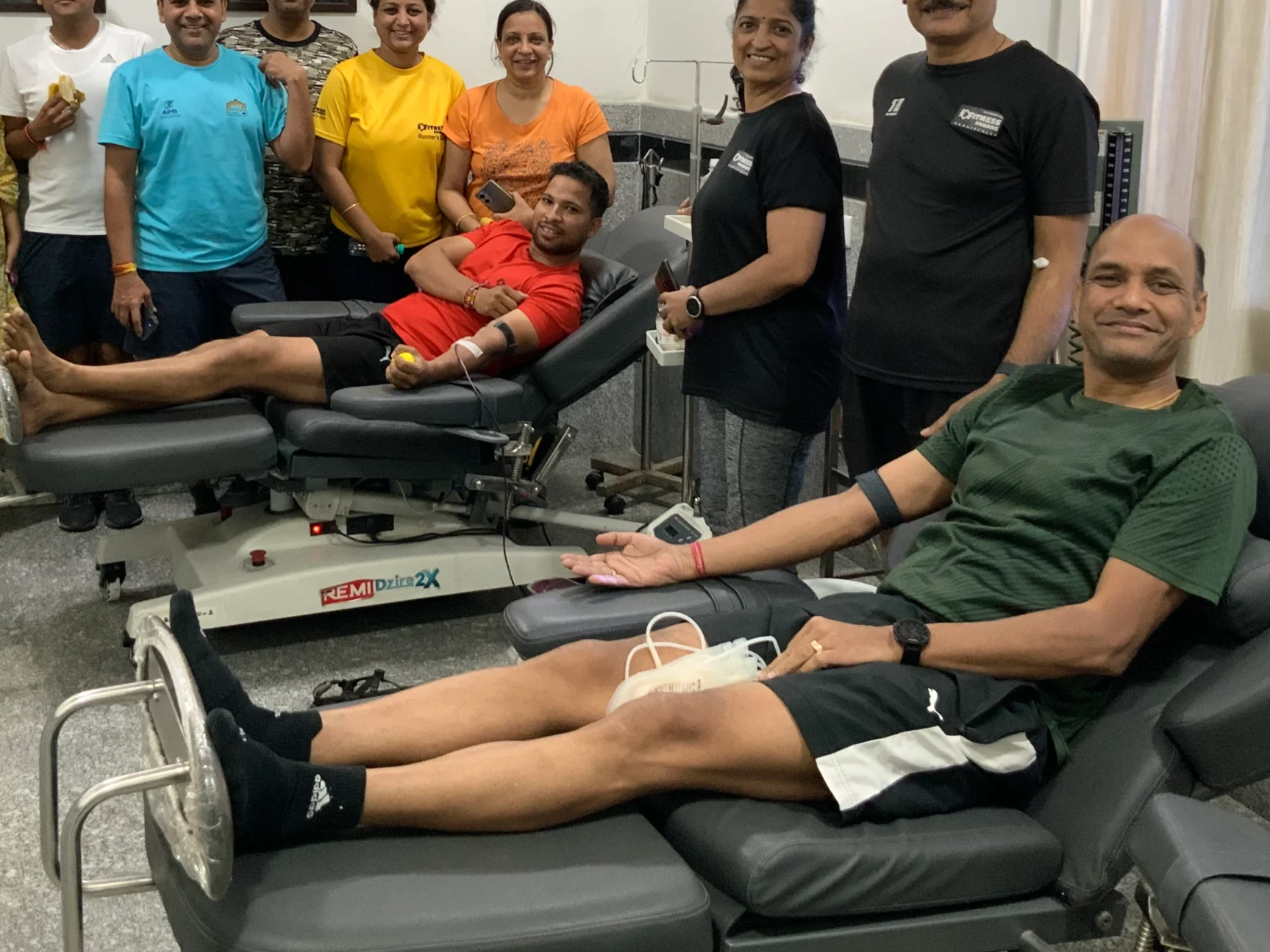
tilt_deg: -11.3
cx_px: 539
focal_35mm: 43
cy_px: 312
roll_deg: -0.2
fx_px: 1577
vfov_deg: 33.3
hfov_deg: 43.7
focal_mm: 3
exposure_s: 1/50
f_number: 1.8
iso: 125
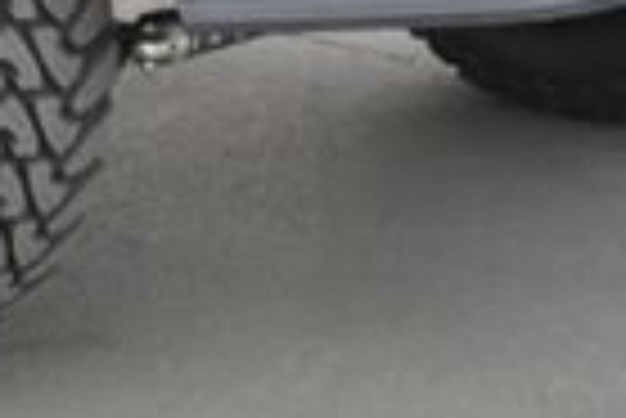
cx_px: -275
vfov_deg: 7.4
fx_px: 3116
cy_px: -391
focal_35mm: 179
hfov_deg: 11.1
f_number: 4.5
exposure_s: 1/60
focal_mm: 26
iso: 100
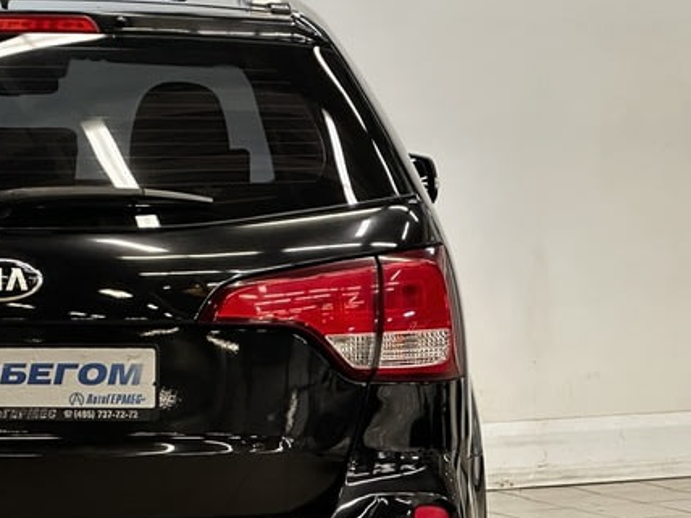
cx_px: -3
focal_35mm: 162
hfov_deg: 12.1
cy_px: 386
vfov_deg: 9.1
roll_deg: -0.3
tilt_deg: -5.5
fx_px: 3234
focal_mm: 9
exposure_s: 1/50
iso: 200
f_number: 2.8
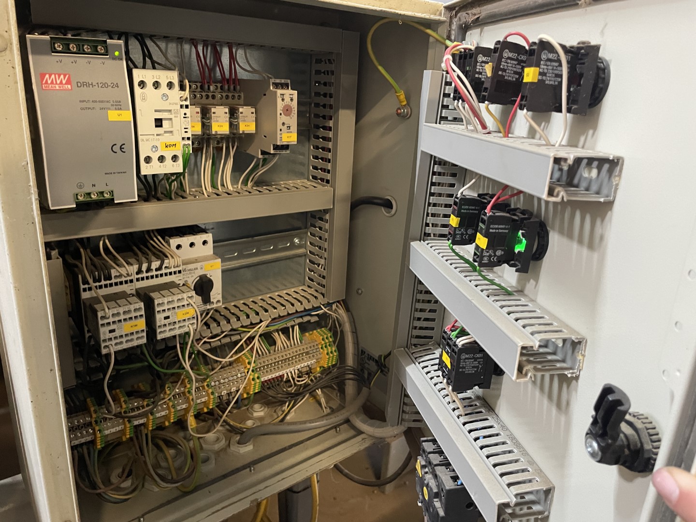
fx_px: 523
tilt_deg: -19.6
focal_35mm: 26
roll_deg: -3.1
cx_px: 348
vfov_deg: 53.1
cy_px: 261
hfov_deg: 67.3
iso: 500
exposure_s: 1/33
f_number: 1.6
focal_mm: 4.2
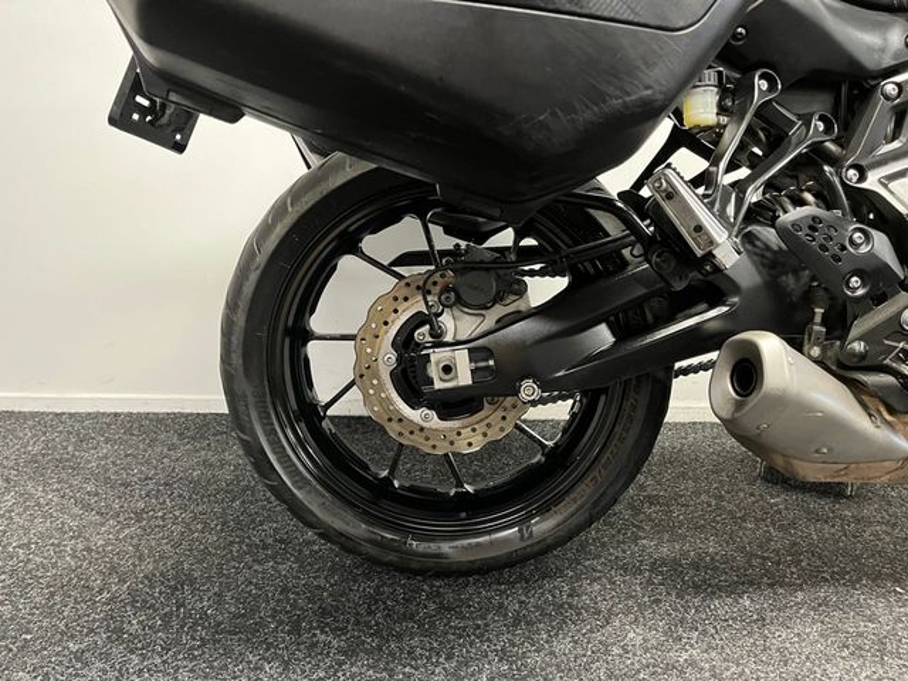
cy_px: 340
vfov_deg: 53.1
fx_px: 682
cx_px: 454
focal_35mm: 26
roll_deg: -1.8
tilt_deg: -11.0
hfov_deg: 67.3
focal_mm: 5.1
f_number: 1.6
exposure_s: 1/33
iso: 500
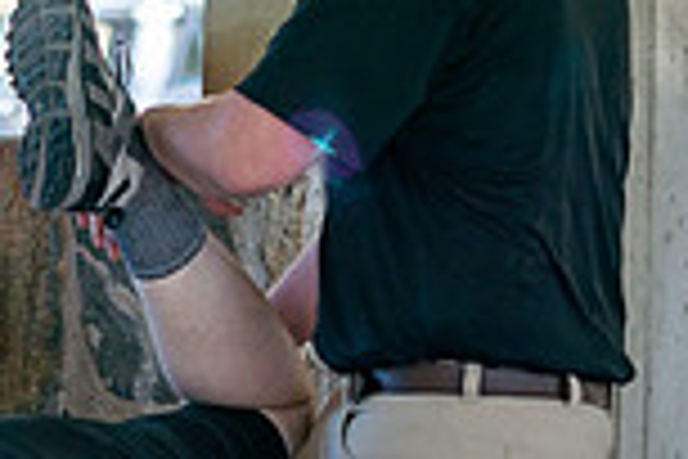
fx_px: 8905
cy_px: 97
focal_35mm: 466
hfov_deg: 4.4
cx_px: 237
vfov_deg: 2.9
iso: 250
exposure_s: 1/500
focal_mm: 108
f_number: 4
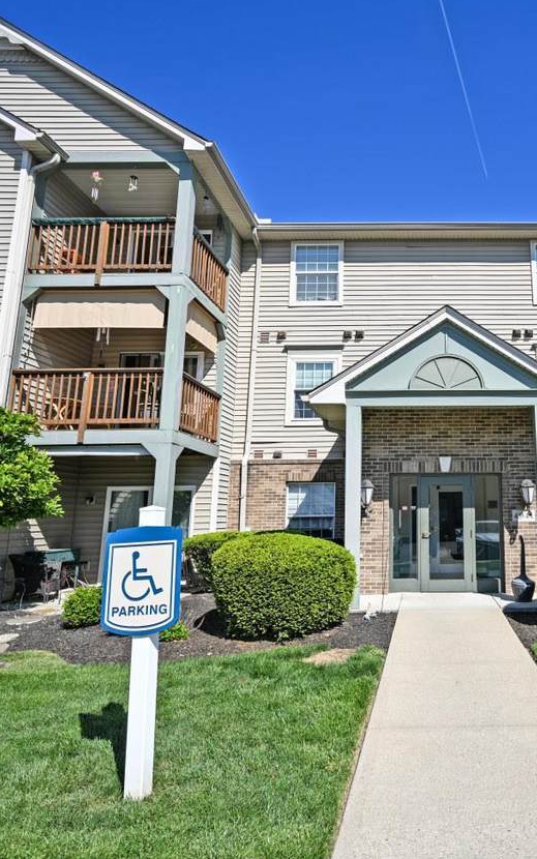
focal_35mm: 23
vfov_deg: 77.7
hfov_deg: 49.9
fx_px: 533
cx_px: 438
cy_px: 419
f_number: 7.1
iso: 100
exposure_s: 1/400
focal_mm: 14.5
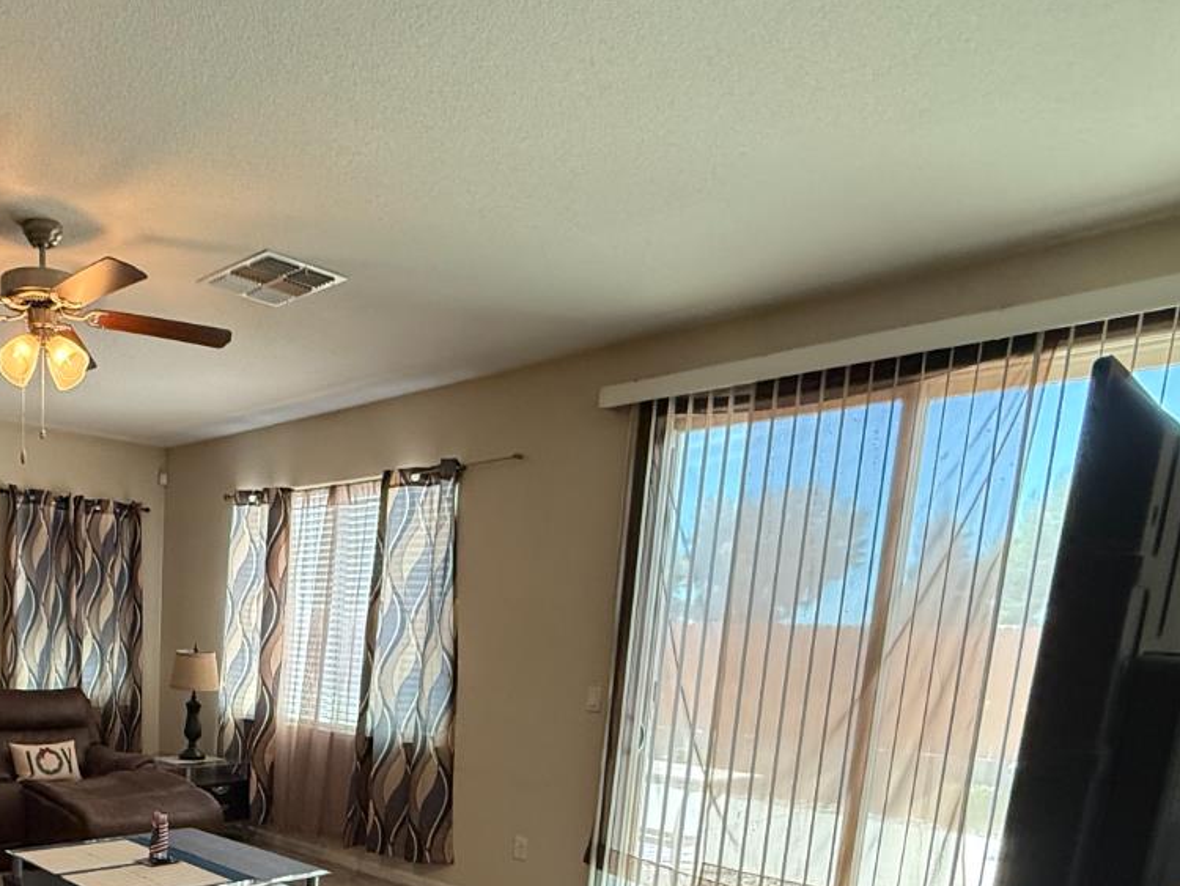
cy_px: 778
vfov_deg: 45.6
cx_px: 198
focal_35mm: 28
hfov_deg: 57.5
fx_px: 955
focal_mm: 2.22
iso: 500
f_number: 2.2
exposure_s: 1/120
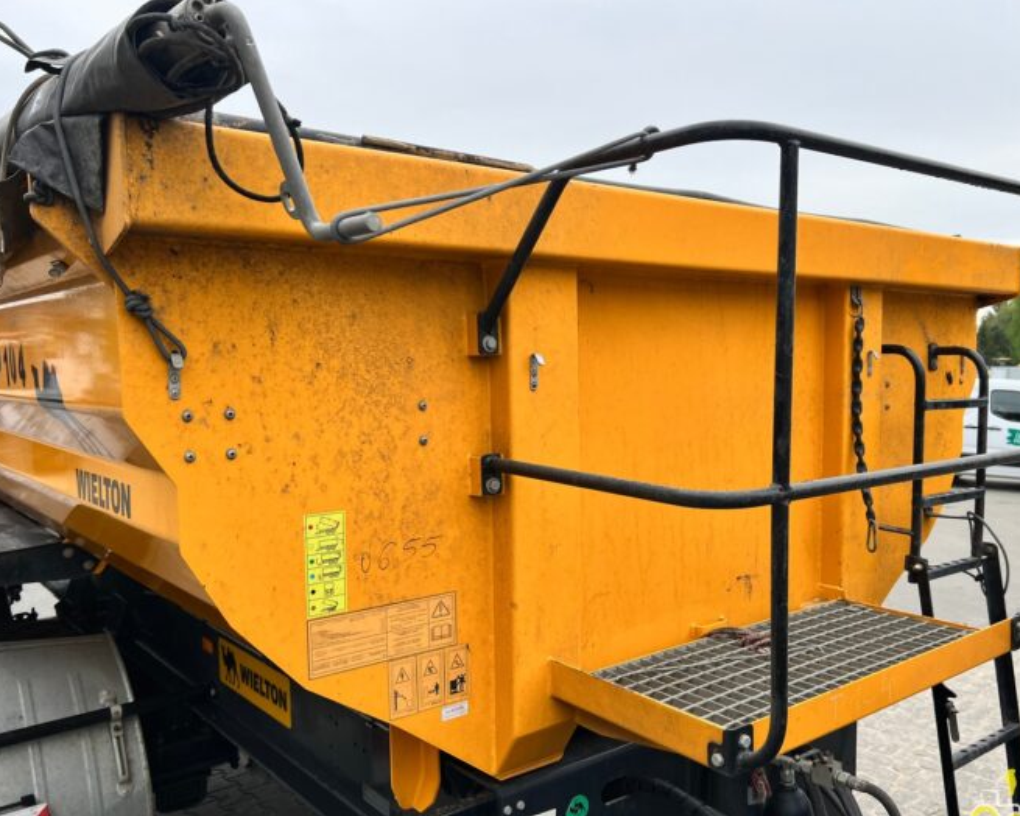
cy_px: 438
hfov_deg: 56.7
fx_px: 936
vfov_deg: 47.1
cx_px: 614
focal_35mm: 31
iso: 50
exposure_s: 1/611
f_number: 1.5
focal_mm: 5.7
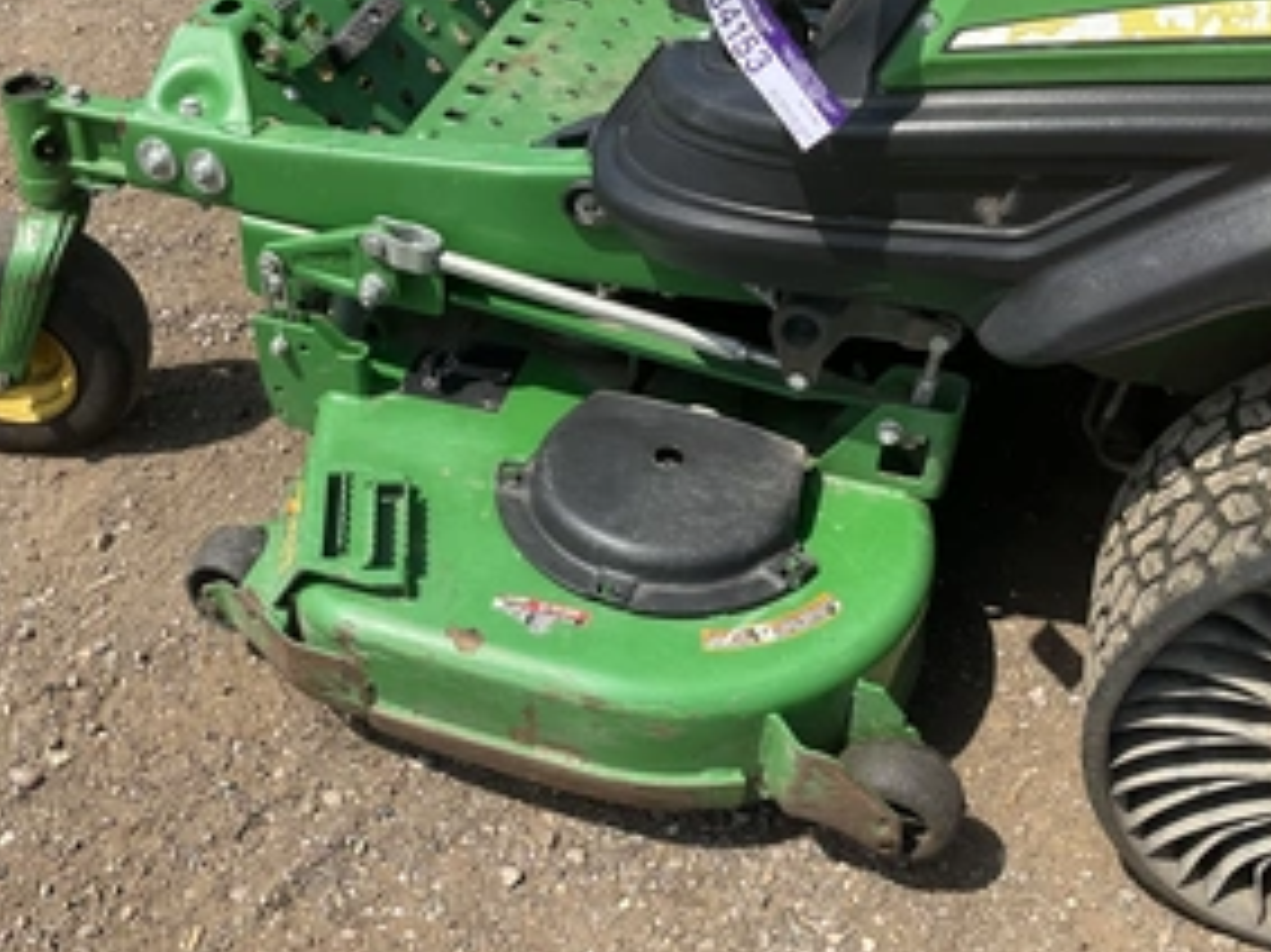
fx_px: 1505
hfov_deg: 45.4
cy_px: 503
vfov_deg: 35.1
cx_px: 476
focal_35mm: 41
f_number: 1.8
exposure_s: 1/1451
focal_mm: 3
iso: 25
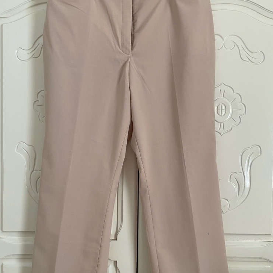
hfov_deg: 52.5
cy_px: 146
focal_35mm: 31
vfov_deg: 52.5
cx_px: 135
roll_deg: -0.6
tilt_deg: -2.5
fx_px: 277
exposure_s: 1/60
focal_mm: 4.25
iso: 125
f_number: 1.8
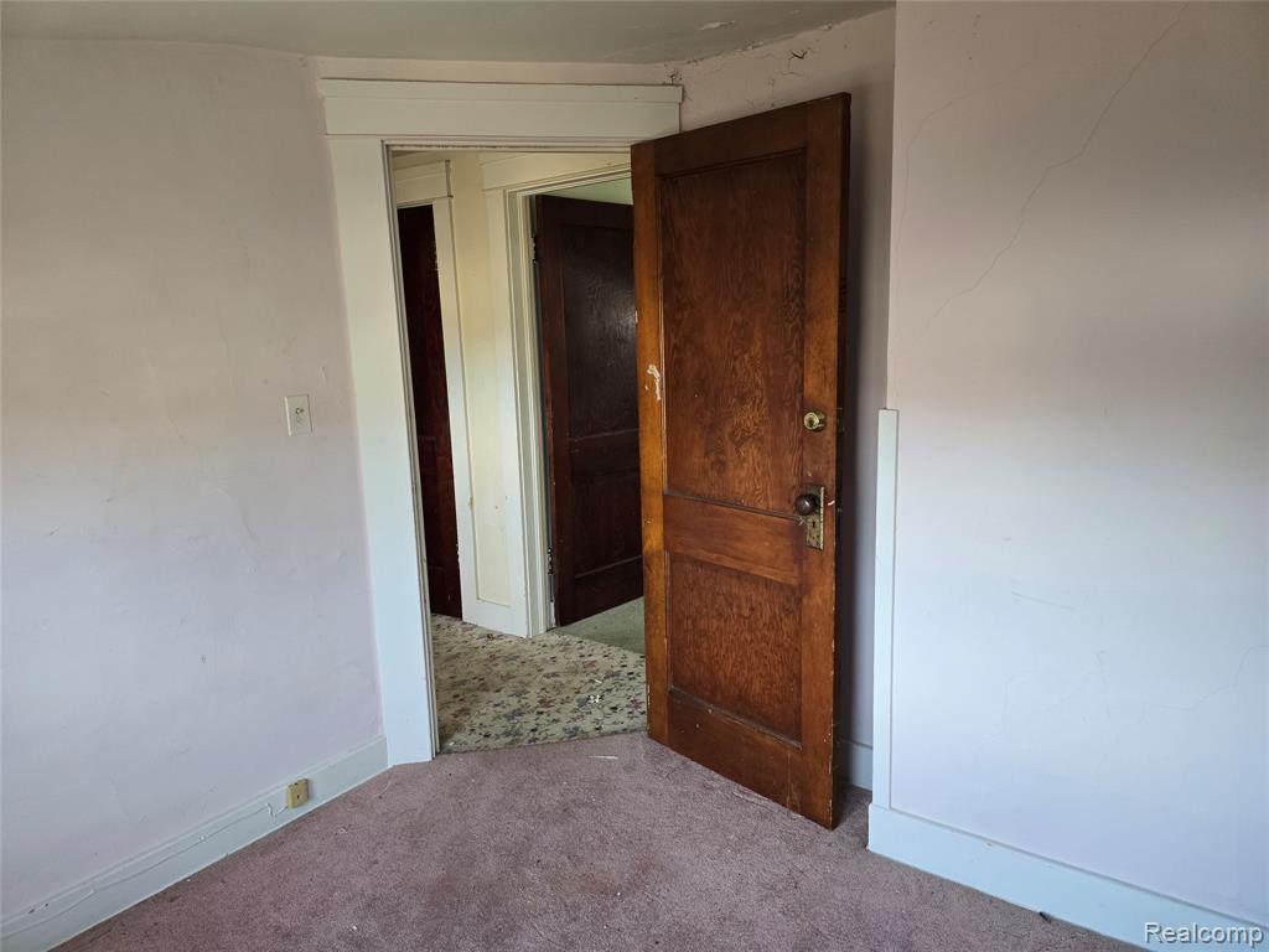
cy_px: 476
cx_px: 634
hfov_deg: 73.9
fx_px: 843
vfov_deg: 58.9
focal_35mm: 23
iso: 400
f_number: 1.7
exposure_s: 1/120
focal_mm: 6.3
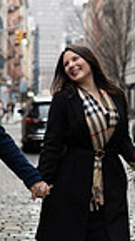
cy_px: 128
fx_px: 729
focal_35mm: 114
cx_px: 48
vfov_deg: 18.8
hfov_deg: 10.6
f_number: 1.6
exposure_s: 1/640
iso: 200
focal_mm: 35
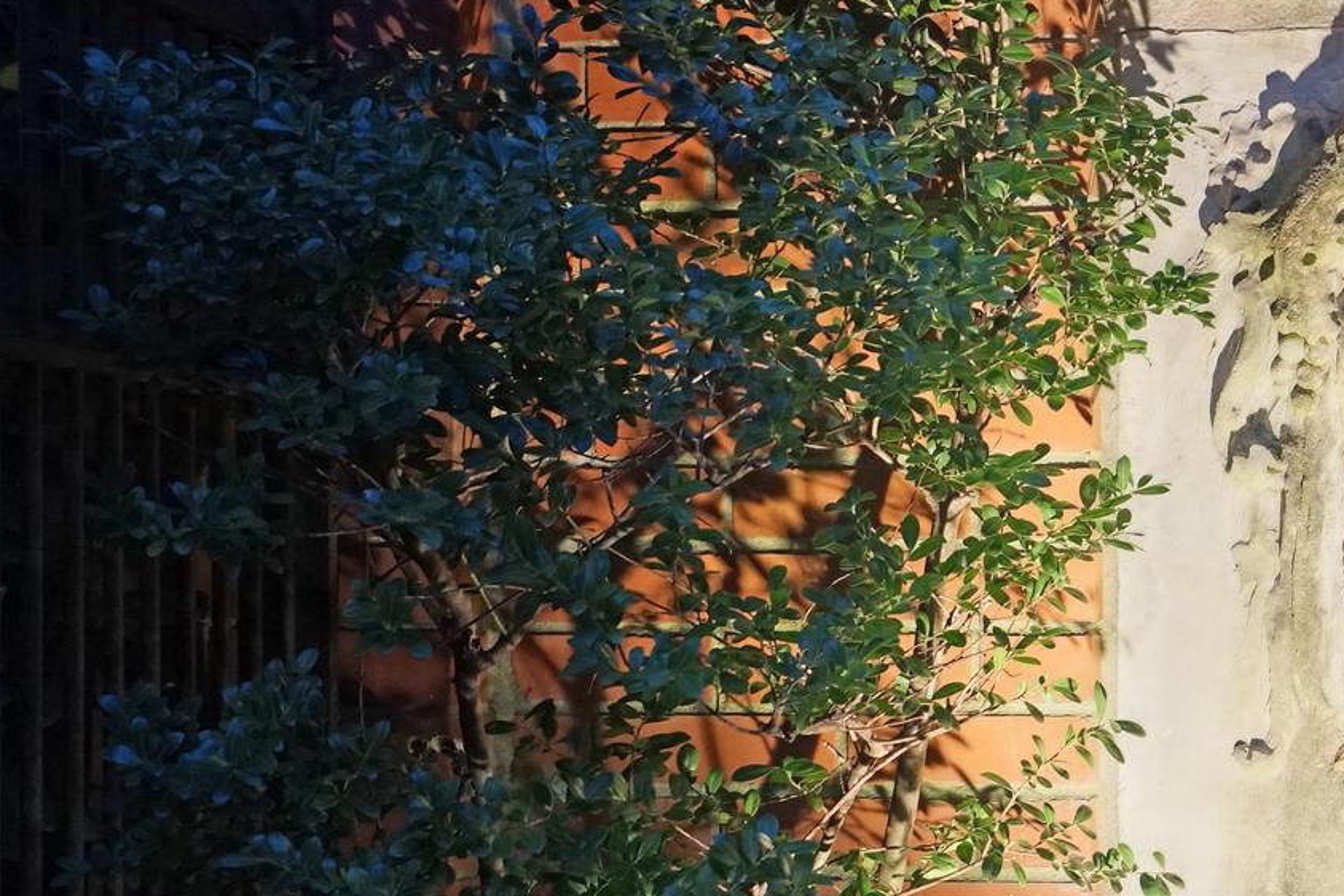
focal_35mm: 85
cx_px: 1476
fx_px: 3173
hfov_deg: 22.6
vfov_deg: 16.0
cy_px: 643
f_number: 5
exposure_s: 1/80
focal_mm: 35
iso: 1600
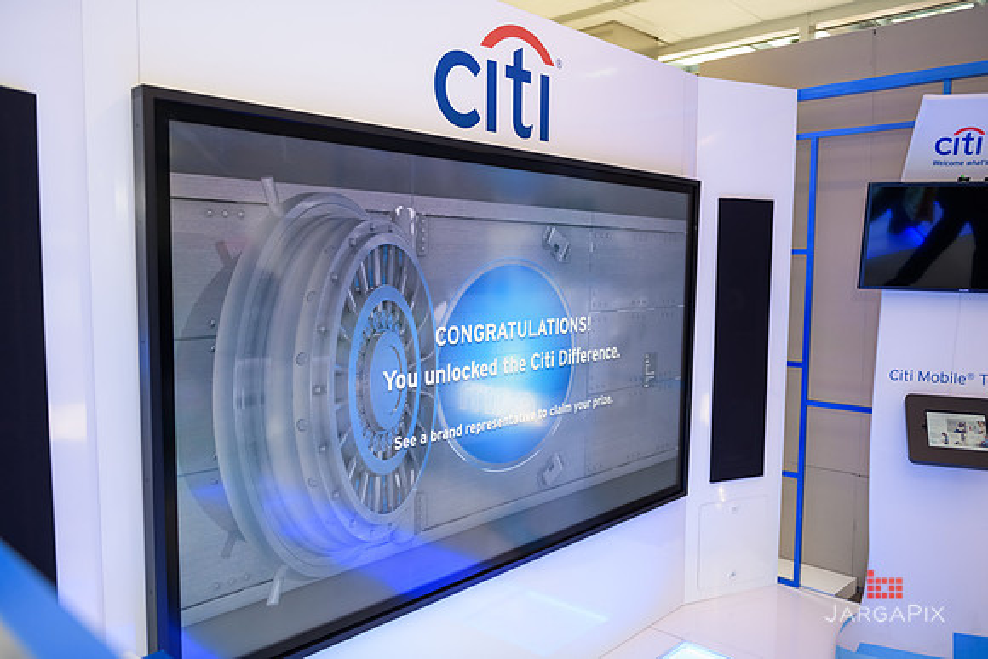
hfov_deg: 65.5
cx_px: 494
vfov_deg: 46.4
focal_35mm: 28
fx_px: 769
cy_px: 330
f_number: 3.2
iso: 1000
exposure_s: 1/125
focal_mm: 28
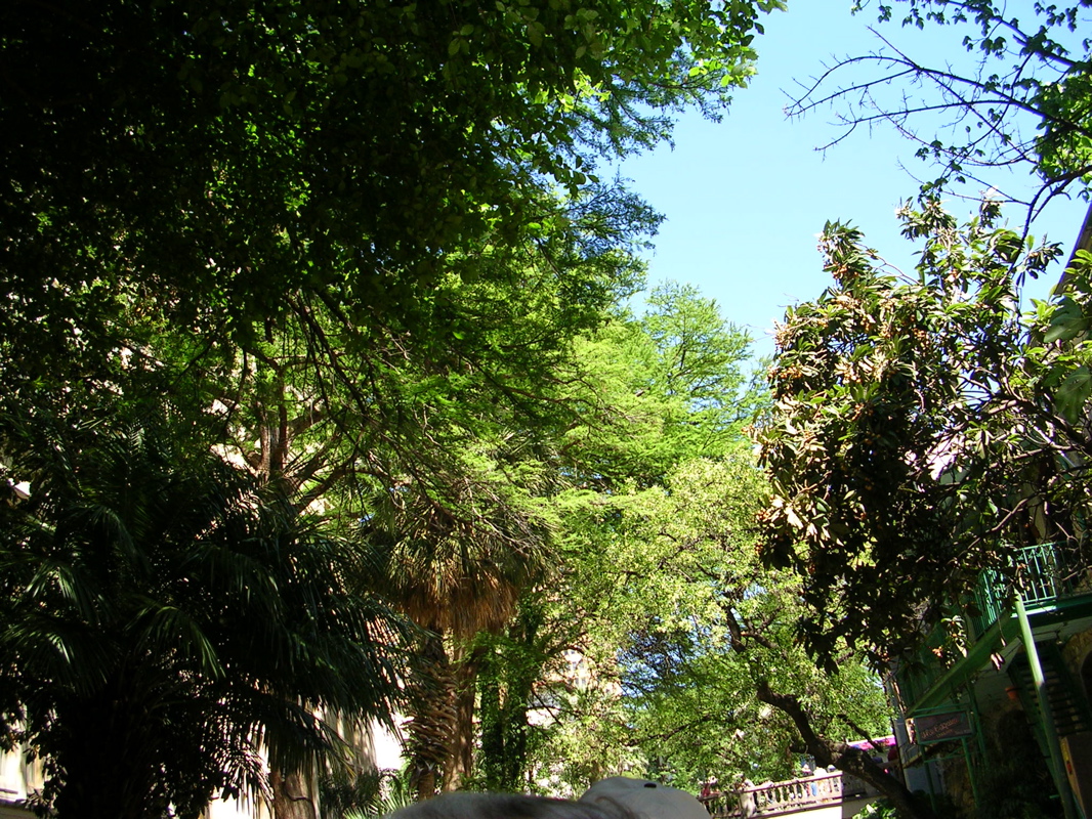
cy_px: 410
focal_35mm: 38
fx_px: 1199
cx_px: 546
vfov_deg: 37.7
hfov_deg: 49.0
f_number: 2.8
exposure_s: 1/234
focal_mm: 5.8
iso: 50
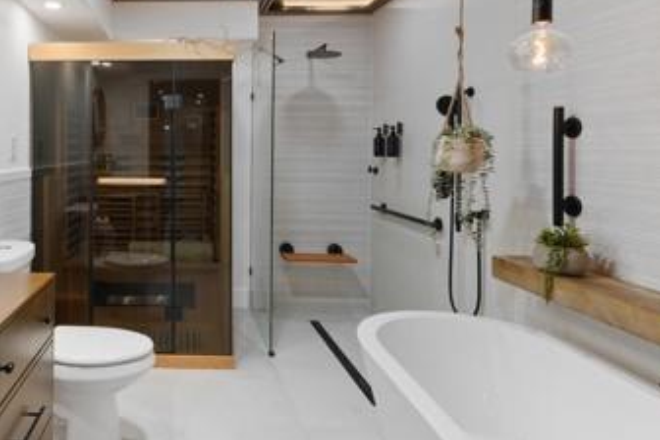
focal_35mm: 26
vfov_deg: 48.1
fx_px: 484
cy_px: 149
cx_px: 177
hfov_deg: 65.0
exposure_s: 1/5
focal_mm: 14.8
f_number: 9
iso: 640
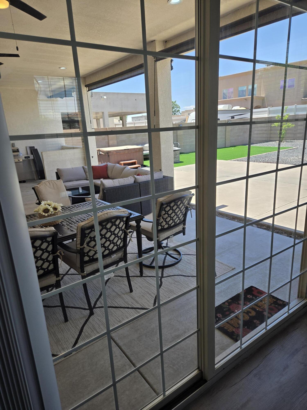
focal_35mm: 23
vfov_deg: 73.9
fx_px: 272
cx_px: 154
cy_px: 205
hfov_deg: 58.9
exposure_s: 1/801
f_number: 1.8
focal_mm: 5.4
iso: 25
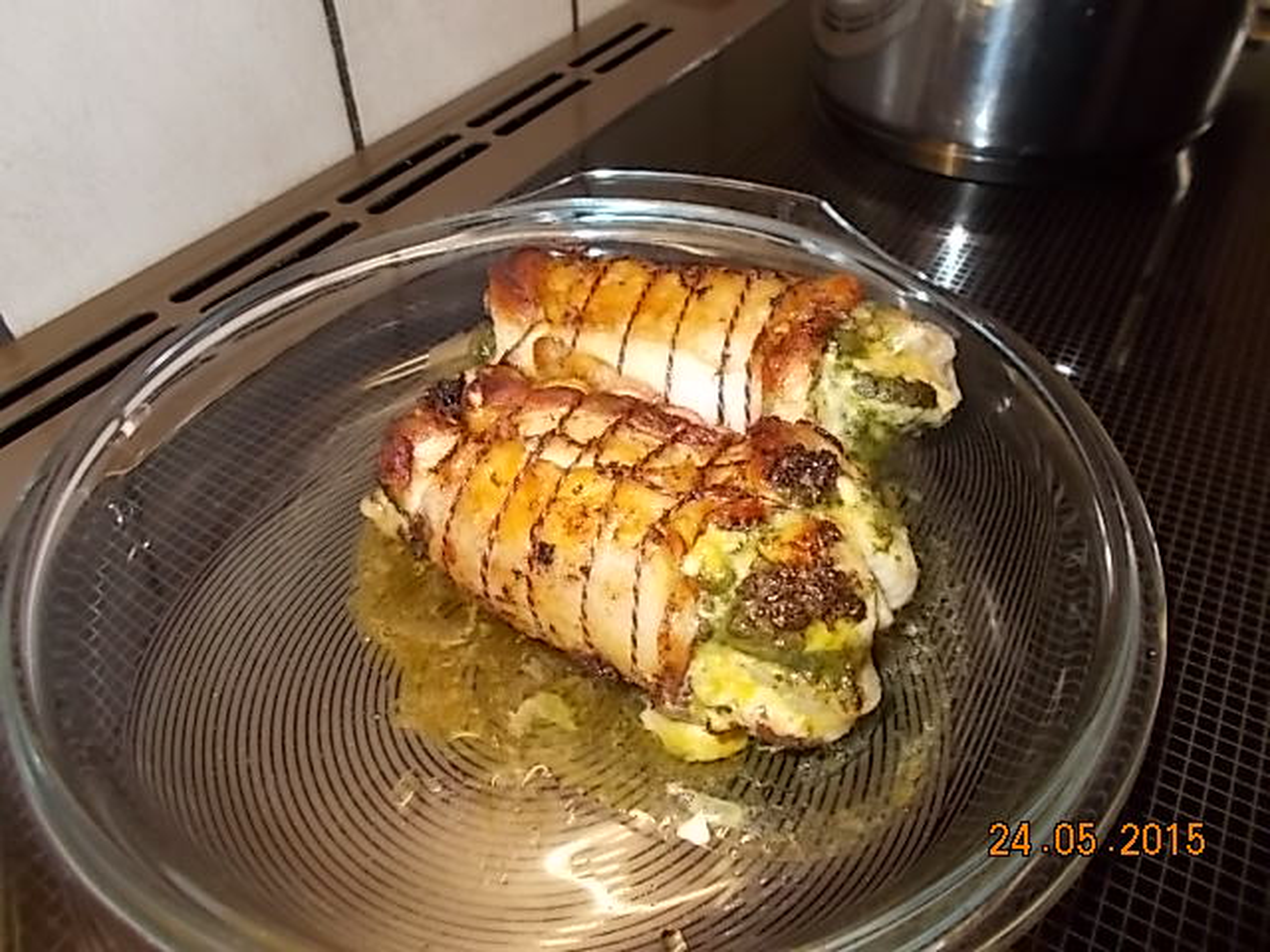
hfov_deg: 67.3
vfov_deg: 53.1
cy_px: 476
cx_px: 635
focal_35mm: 26
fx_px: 954
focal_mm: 4.6
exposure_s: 1/25
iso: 200
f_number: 3.2
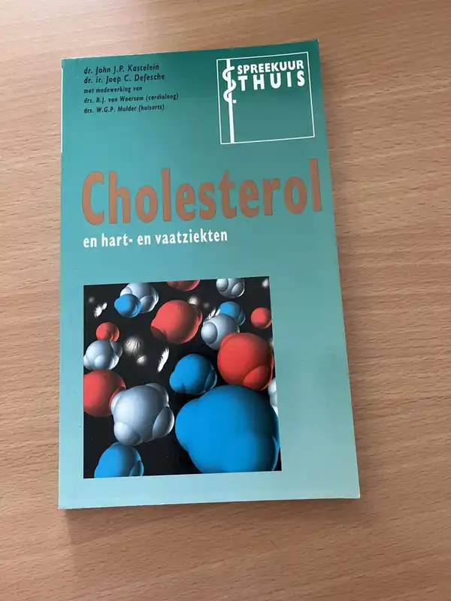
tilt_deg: -80.3
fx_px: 452
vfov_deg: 67.3
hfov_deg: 53.1
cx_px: 226
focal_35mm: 26
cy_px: 300
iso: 160
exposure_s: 1/60
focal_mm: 5.1
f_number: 1.6
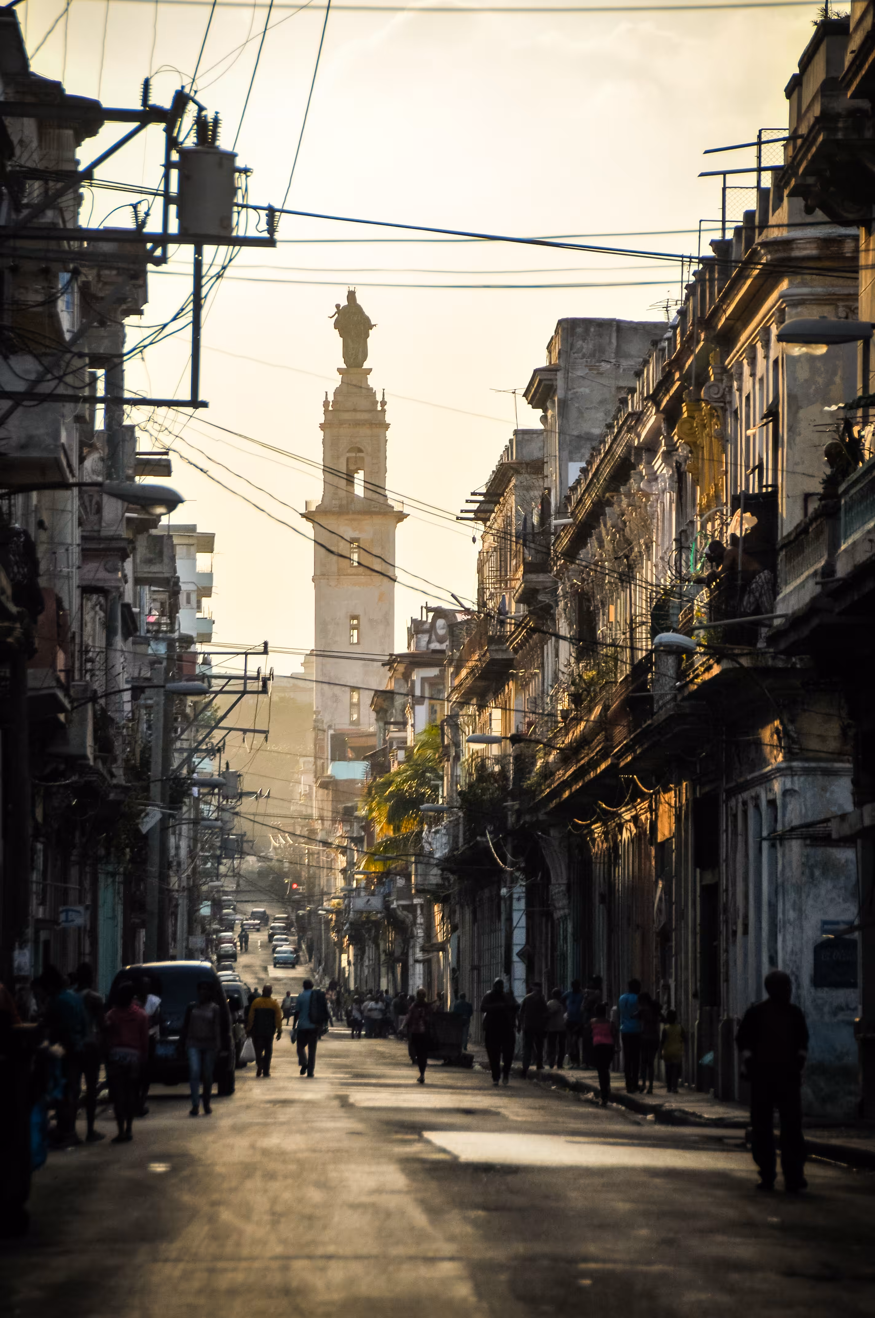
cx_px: 438
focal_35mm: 225
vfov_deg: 9.2
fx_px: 8224
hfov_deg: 6.1
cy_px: 659
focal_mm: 150
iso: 400
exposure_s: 1/1600
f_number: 5.6
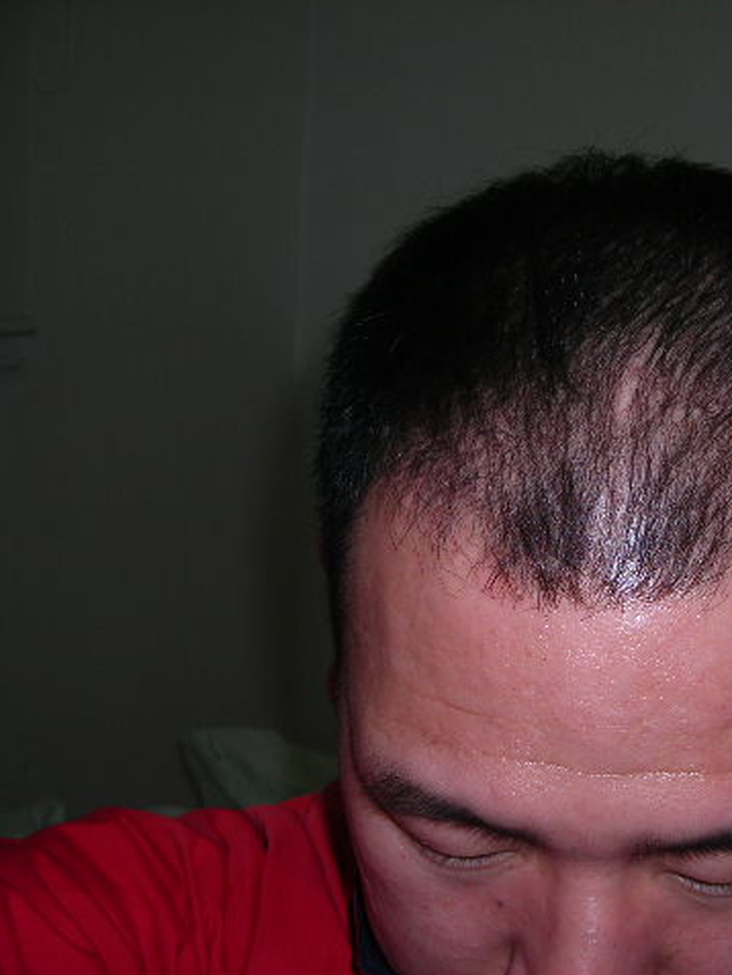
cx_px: 564
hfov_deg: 28.1
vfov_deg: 37.5
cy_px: 486
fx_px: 1437
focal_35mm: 51
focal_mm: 6.3
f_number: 3.2
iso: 50
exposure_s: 1/60.1
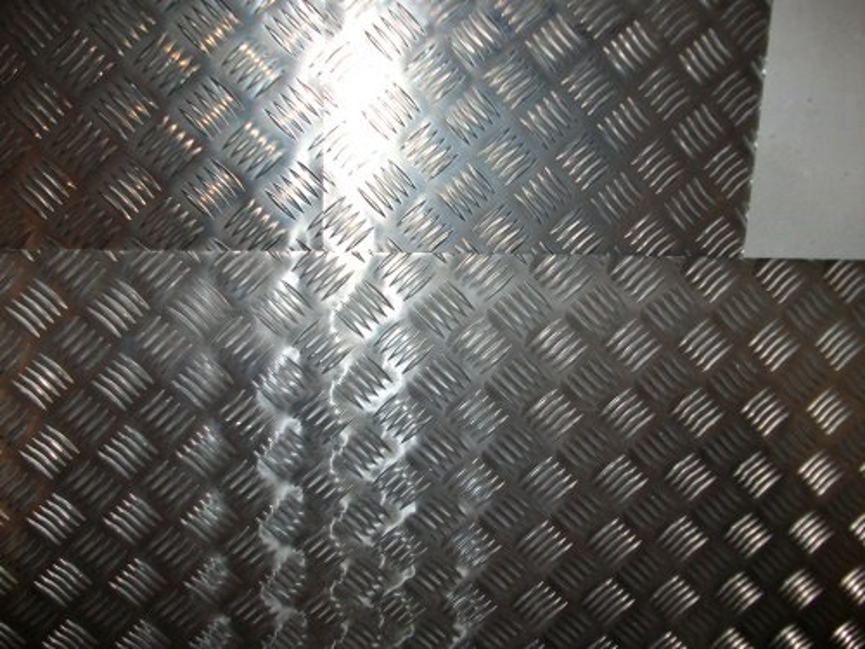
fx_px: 800
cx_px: 432
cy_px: 324
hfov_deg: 56.8
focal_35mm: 32
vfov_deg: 44.2
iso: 125
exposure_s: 1/40
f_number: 2.9
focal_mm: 5.7
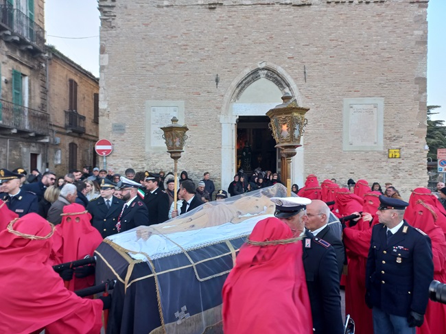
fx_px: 322
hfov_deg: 69.4
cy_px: 167
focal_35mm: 25
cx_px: 223
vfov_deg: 54.8
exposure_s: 1/49
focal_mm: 4.6
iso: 50
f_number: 1.8
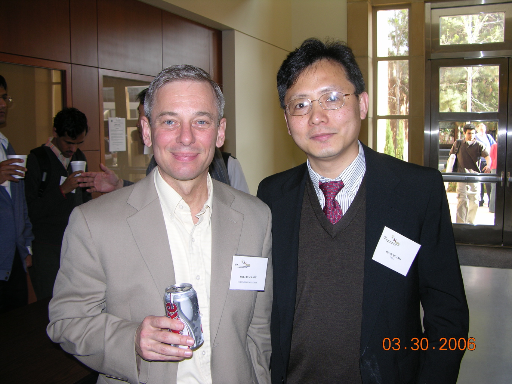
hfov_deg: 52.6
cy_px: 192
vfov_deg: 40.7
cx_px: 256
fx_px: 518
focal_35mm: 35
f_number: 2.8
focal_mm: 8.9
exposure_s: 1/52.3
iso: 50
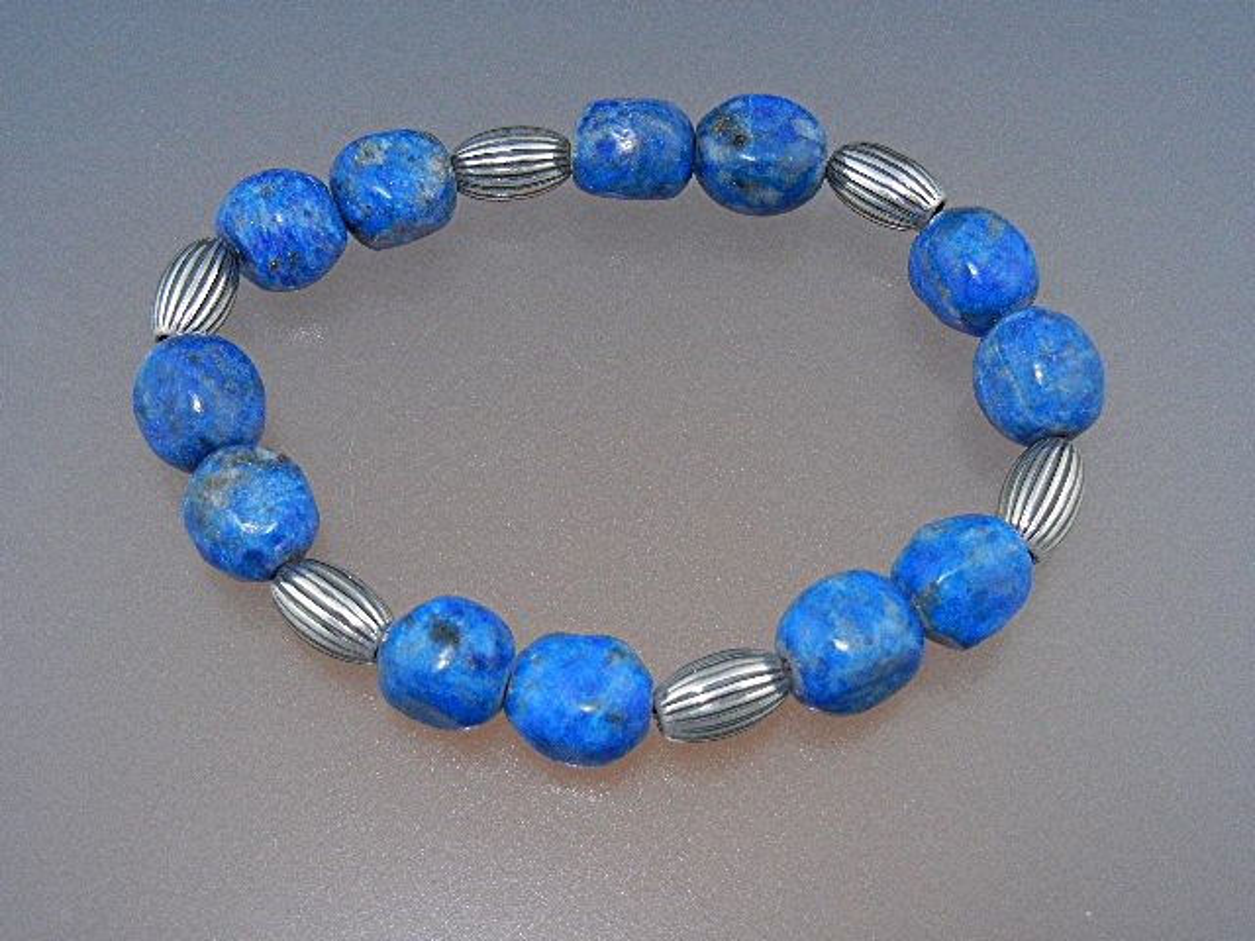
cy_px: 470
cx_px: 628
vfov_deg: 24.8
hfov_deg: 32.7
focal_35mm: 59
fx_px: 2139
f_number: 4
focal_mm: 10.6
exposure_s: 1/30
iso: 266
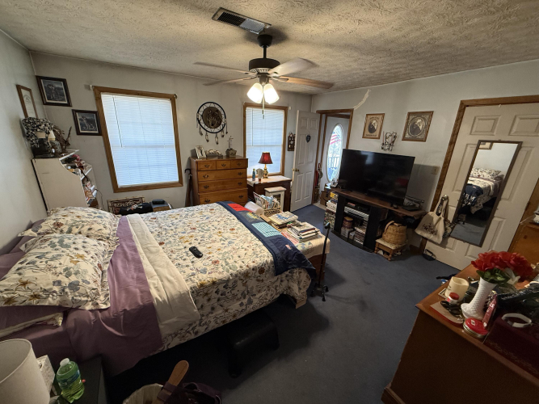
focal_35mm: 14
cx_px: 270
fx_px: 218
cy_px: 202
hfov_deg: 102.1
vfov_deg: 85.7
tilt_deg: -18.4
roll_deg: -2.2
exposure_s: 1/60
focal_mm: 2.22
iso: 250
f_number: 2.2
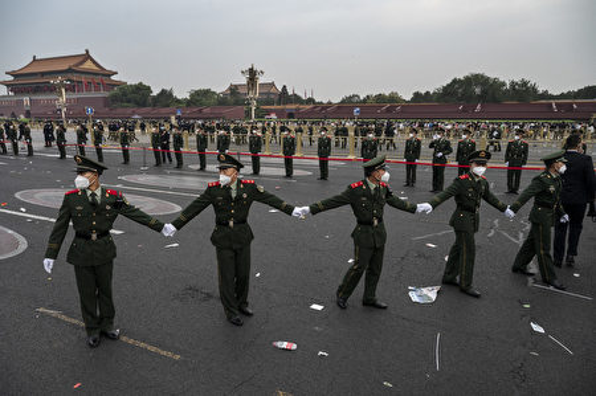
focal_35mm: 24
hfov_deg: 73.8
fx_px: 397
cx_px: 298
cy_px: 198
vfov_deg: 53.0
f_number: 7.1
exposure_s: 1/400
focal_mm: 24
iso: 2000
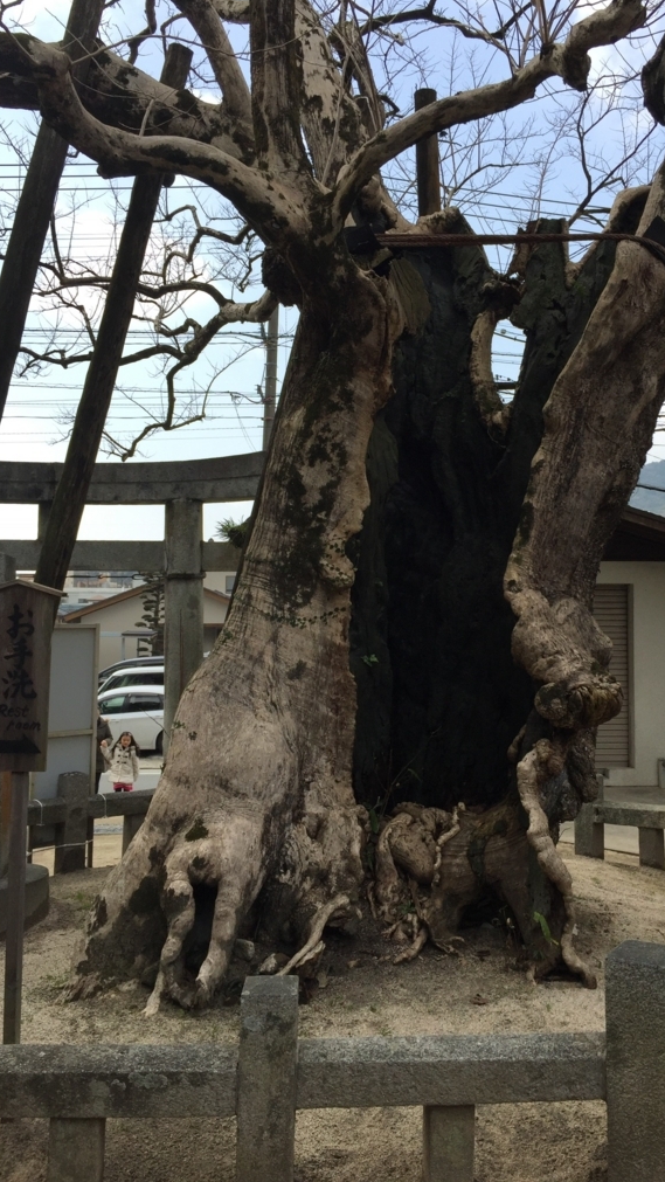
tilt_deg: +6.2
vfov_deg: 61.0
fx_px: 1003
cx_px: 424
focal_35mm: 32
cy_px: 585
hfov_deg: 36.4
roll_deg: -1.4
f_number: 2.2
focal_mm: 4.15
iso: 32
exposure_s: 1/732
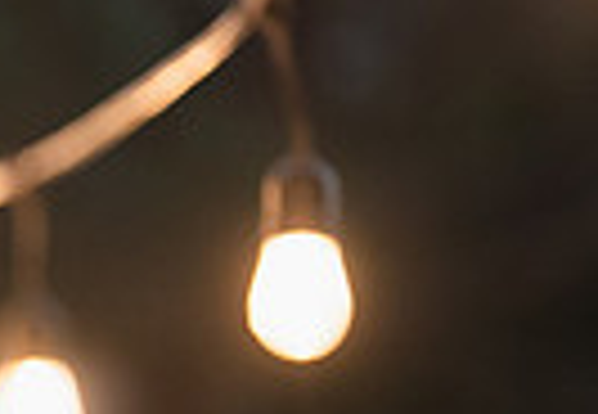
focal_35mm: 248
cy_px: 519
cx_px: -408
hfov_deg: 8.0
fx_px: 4167
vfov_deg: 5.7
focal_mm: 50
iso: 1000
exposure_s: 1/400
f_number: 1.2
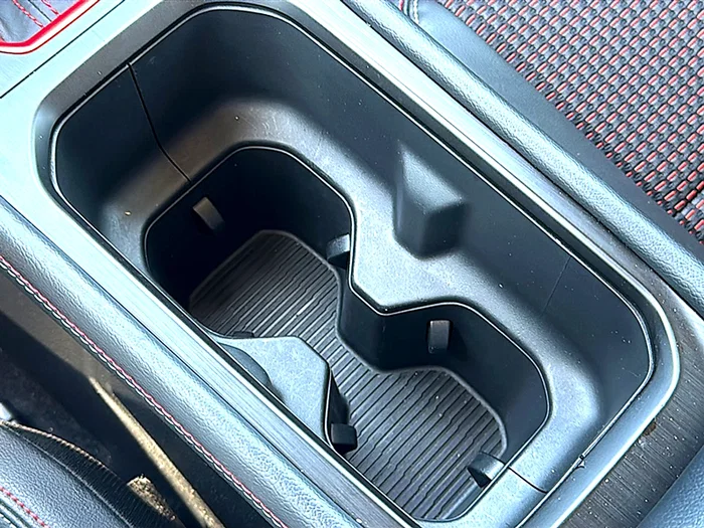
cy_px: 264
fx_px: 834
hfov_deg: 45.8
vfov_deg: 35.1
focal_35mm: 41
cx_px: 352
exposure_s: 1/42
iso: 160
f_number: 1.78
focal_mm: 6.86
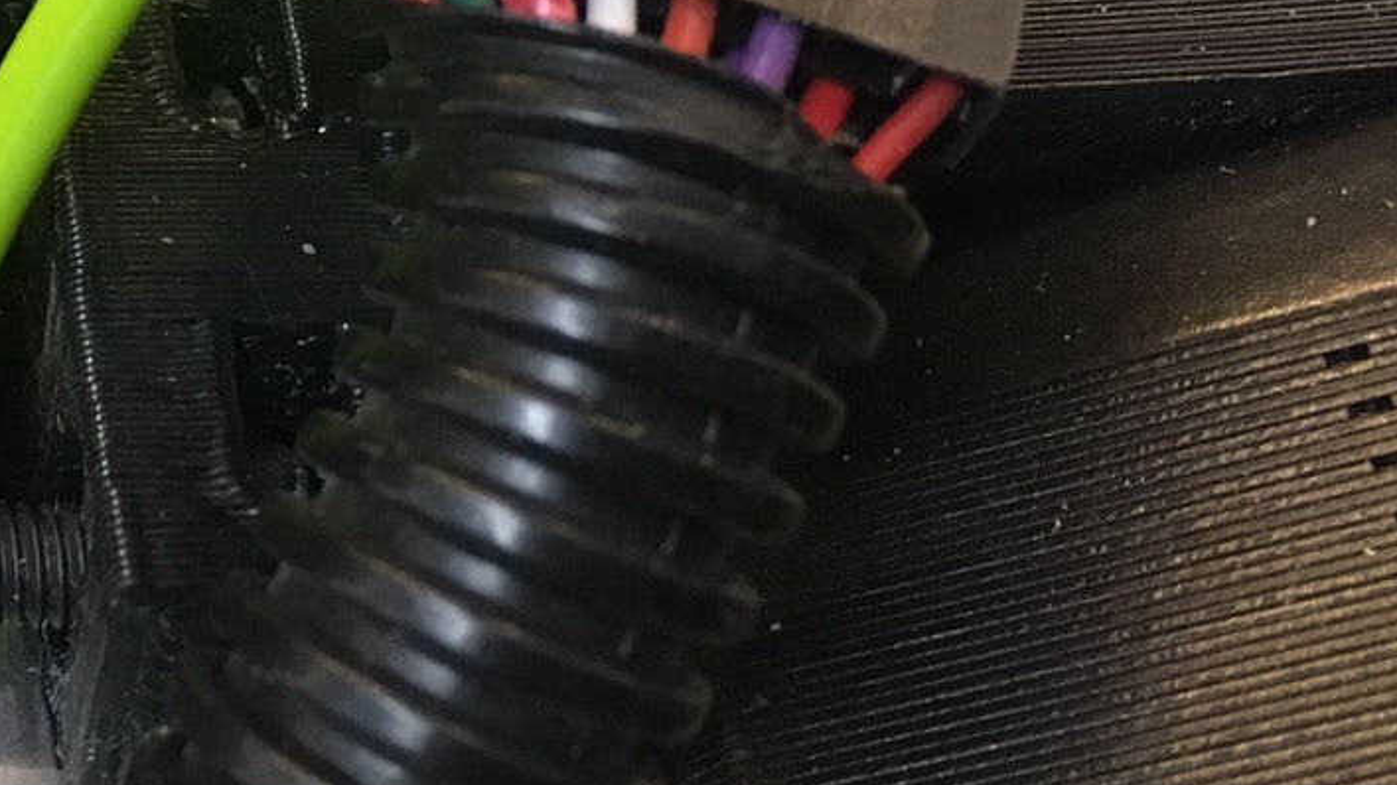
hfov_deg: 21.9
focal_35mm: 90
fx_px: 3333
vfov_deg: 12.8
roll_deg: -2.2
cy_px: -367
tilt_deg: -39.5
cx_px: -290
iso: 160
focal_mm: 4.15
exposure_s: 1/33
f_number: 2.2
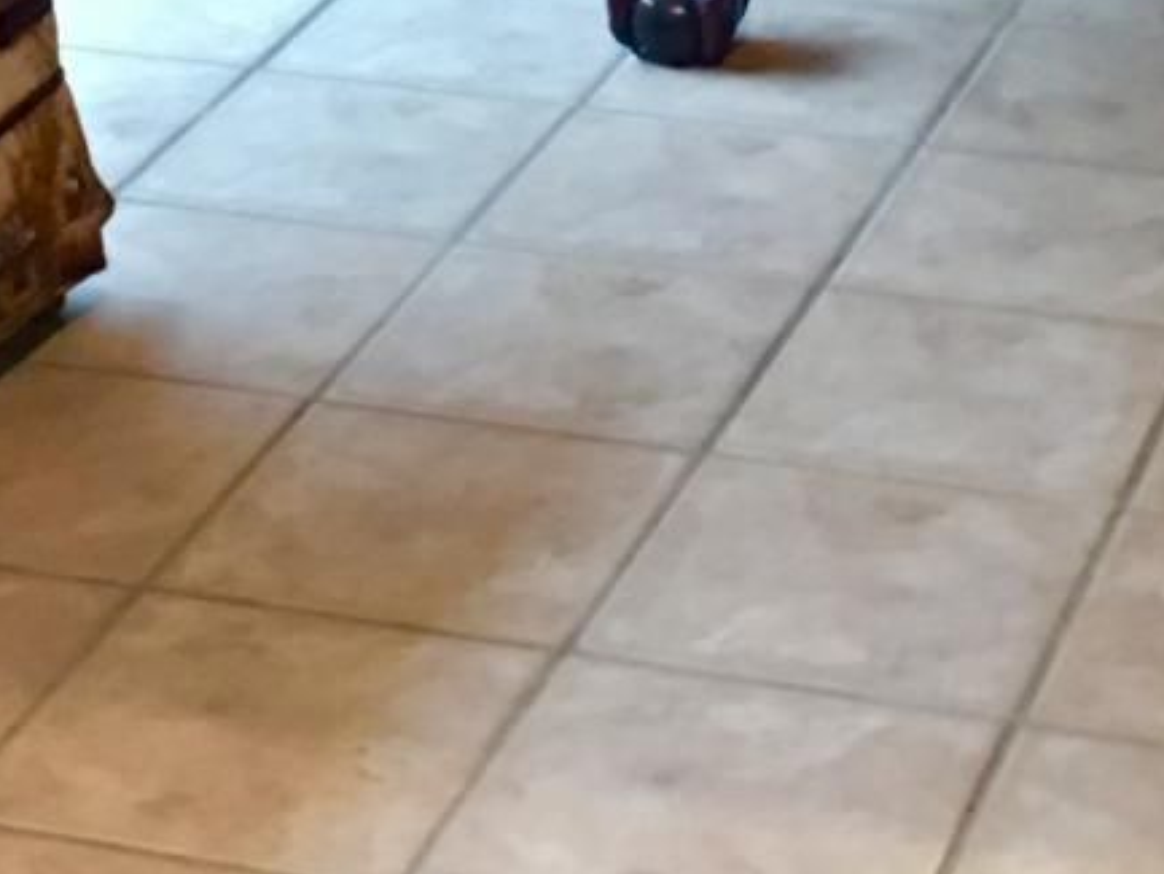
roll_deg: +1.2
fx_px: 4507
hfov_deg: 14.7
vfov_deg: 10.3
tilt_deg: -8.6
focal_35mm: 134
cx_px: 567
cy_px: -780
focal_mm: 4.15
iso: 50
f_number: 2.2
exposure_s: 1/4
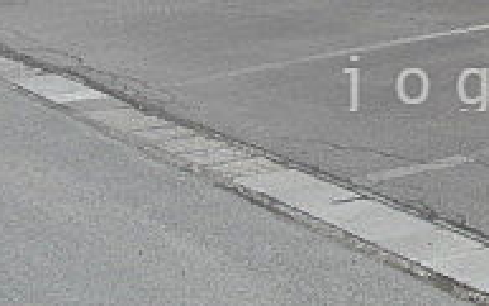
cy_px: 81
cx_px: 512
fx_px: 1734
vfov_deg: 10.1
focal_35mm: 130
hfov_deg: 15.7
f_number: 3.6
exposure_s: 1/500
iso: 100
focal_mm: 6.42
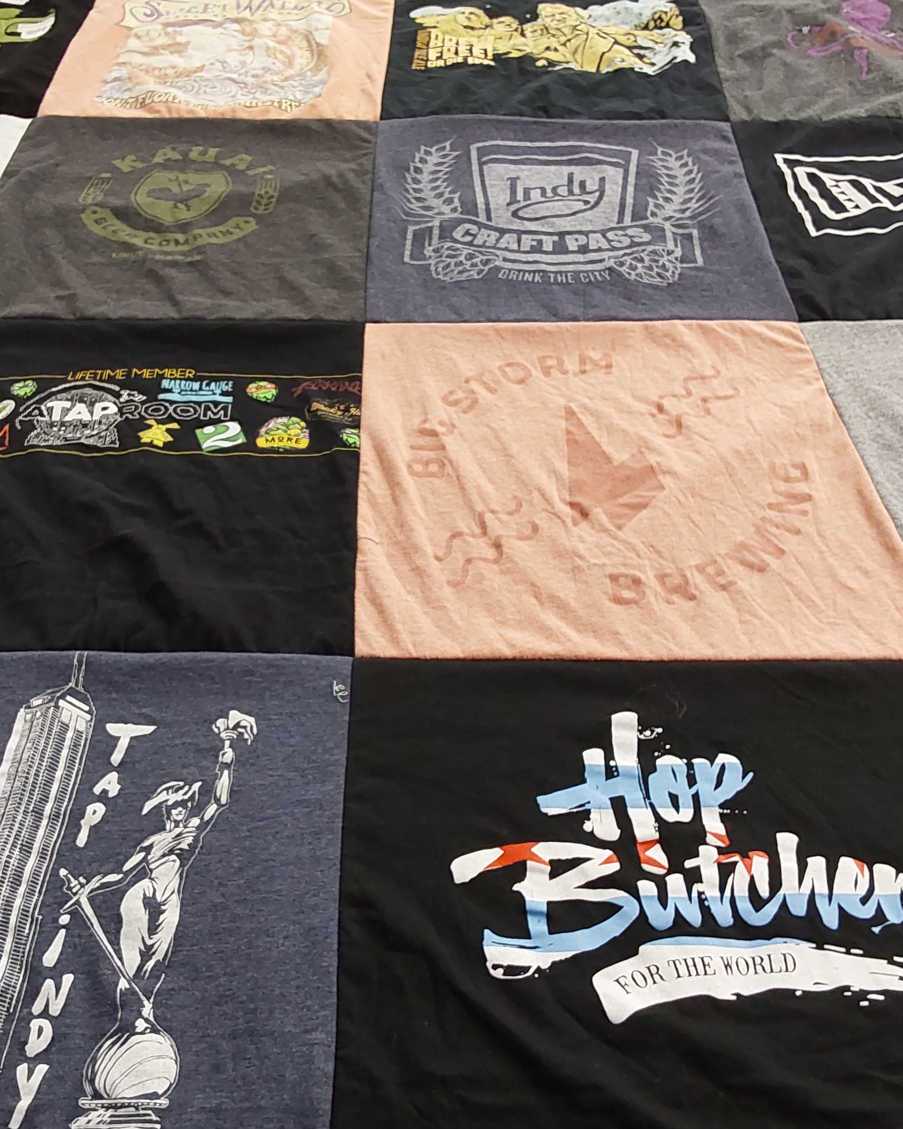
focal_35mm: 38
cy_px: 576
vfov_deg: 47.9
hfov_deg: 39.1
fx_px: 1270
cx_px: 404
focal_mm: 2.91
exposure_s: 1/60
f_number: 1.9
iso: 200
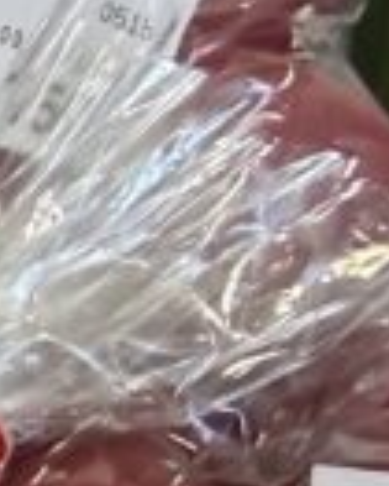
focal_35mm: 172
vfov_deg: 10.8
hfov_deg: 6.6
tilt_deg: -34.6
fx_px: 2472
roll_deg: +0.6
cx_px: -1315
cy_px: 731
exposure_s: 1/120
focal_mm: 2.22
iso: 160
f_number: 2.2
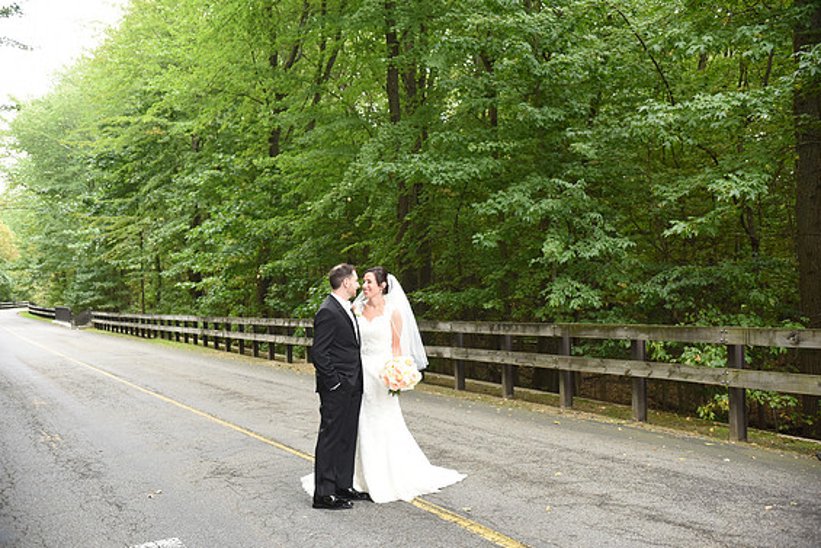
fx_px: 890
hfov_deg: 49.5
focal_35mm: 39
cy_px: 271
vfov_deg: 34.2
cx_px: 410
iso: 1000
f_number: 4.5
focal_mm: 38
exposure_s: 1/200
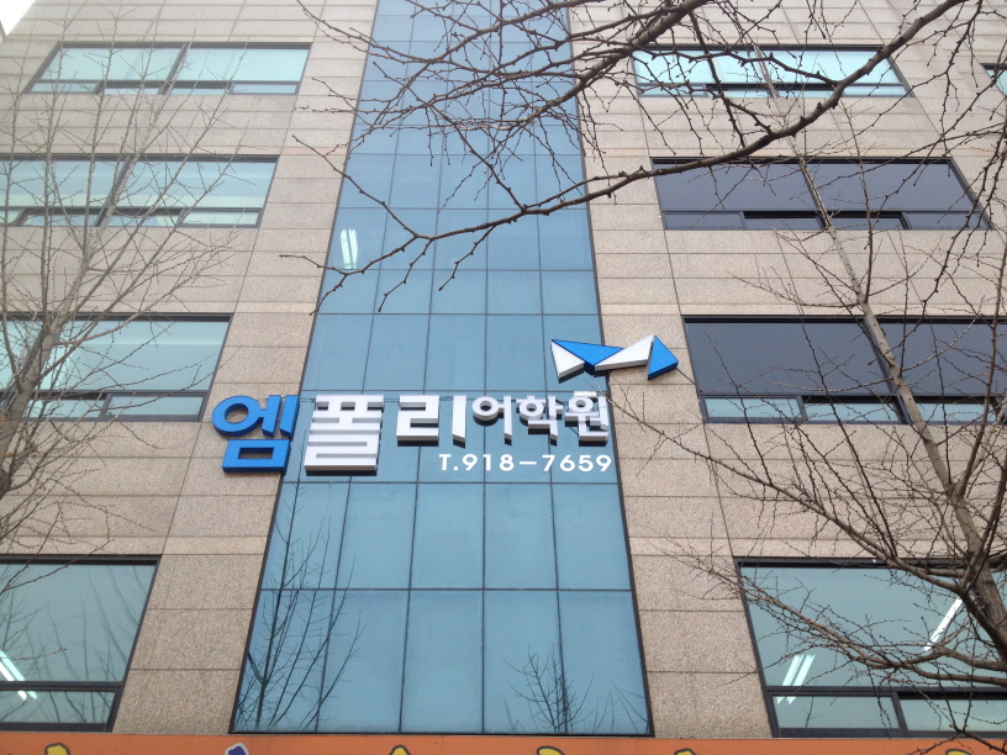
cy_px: 378
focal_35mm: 35
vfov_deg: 40.7
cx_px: 504
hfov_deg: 52.6
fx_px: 1018
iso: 64
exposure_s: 1/347
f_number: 2.4
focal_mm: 4.28
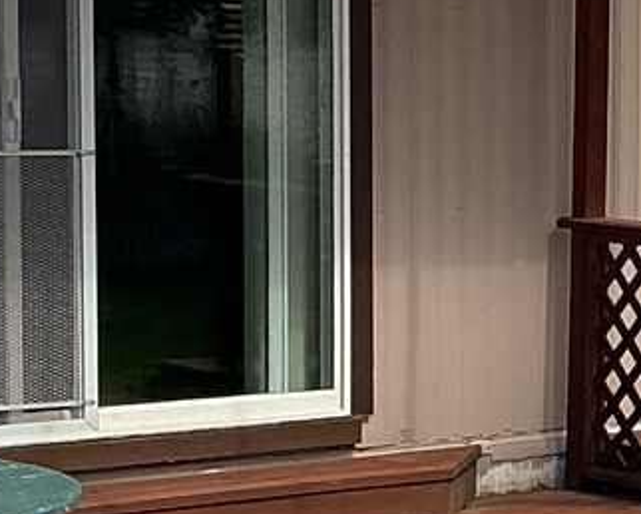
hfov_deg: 10.0
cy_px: 351
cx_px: 1244
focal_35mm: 180
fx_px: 3417
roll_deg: -2.4
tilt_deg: -7.3
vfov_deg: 8.6
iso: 25
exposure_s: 1/1342
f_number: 1.8
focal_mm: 3
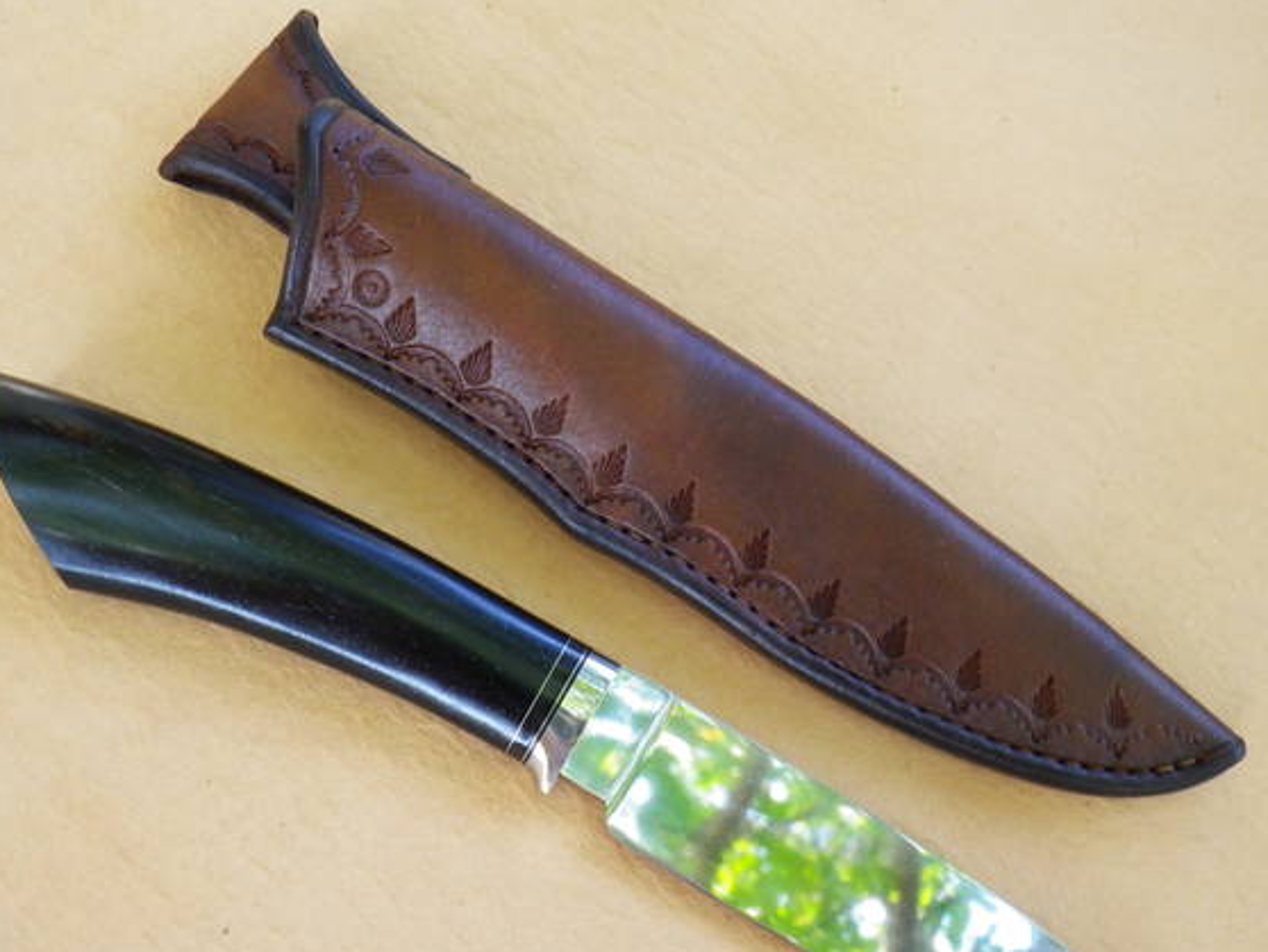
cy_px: 525
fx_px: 1722
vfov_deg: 30.9
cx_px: 595
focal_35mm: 47
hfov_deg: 40.4
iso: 160
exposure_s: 1/50
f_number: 3.9
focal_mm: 7.3
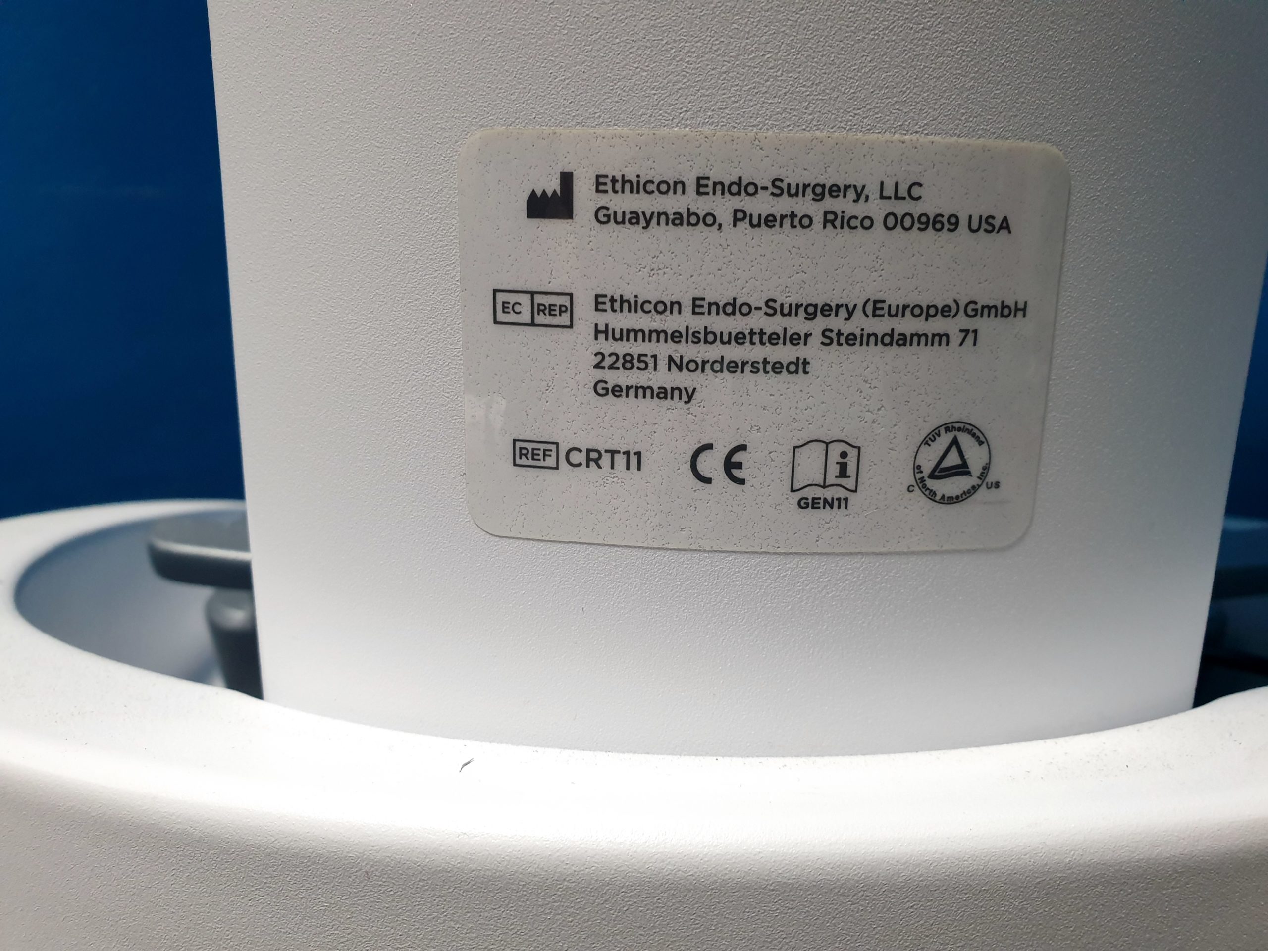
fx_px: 952
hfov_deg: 67.3
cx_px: 634
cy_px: 476
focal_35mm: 26
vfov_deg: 53.1
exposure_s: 1/33
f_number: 2.4
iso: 320
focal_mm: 4.3
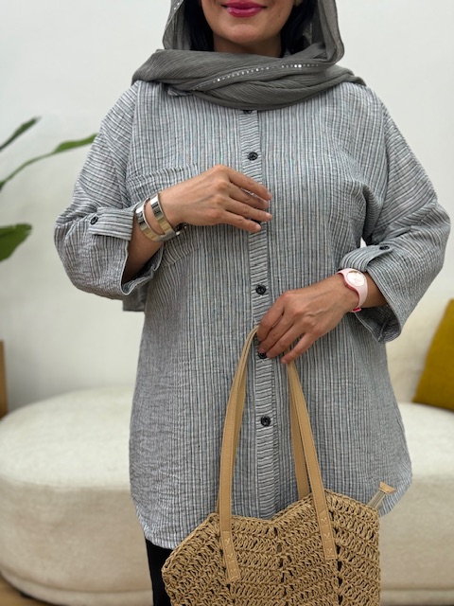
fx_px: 839
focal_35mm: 48
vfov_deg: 39.7
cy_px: 303
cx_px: 227
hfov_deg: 30.3
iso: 64
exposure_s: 1/458
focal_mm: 6.76
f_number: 1.78
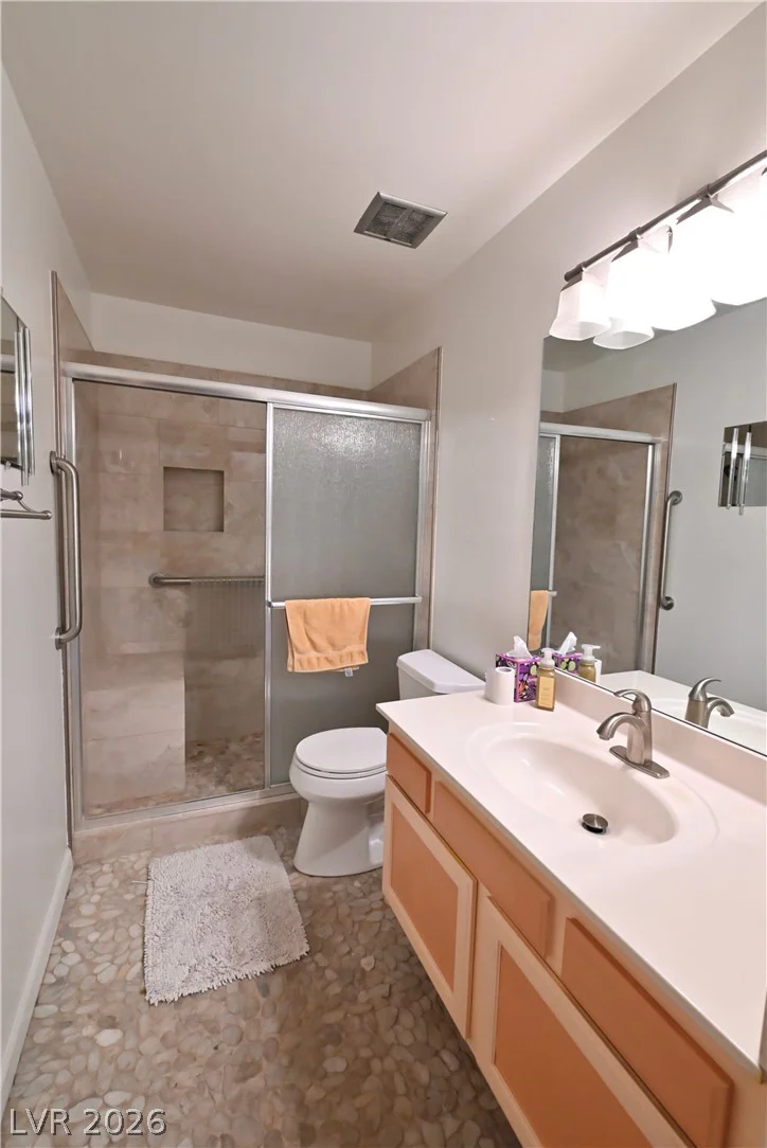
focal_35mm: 14
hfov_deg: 81.3
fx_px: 447
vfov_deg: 104.2
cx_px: 384
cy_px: 574
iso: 5000
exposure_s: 1/60
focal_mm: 14
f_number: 7.1
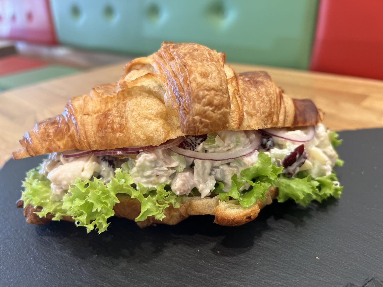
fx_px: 288
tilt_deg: -27.3
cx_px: 192
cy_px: 144
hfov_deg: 67.3
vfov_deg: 53.1
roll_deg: +5.5
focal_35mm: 26
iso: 125
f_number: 1.5
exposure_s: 1/60
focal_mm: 5.7
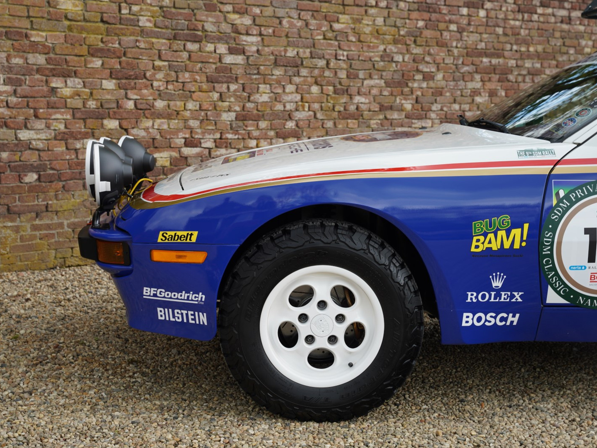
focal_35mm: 55
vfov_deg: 26.8
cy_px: 221
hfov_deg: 35.2
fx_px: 941
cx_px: 314
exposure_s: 1/50
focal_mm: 49.5
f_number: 5.6
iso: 100
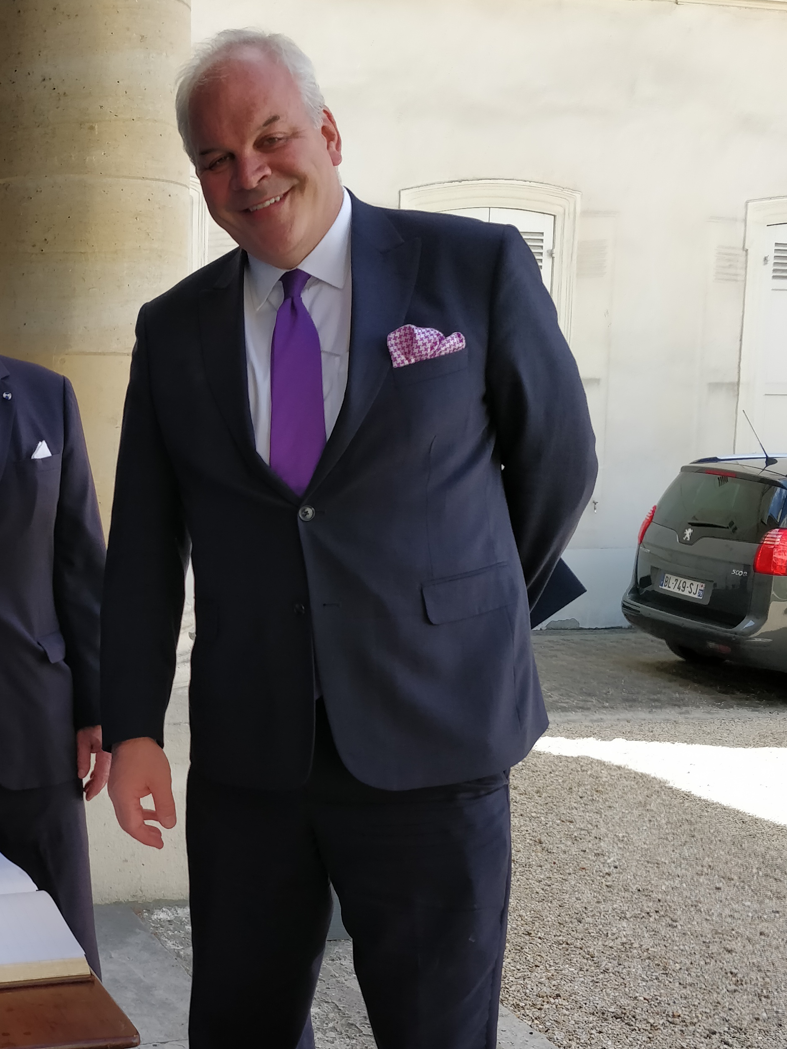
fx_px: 1334
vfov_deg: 42.9
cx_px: 117
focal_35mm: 44
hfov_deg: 31.7
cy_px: 593
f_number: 1.7
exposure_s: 1/463
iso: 200
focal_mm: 4.1
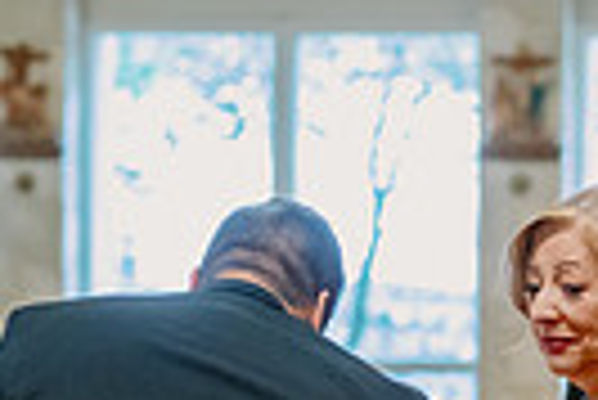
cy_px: 542
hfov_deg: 6.7
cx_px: 728
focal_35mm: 306
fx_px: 5088
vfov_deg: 4.5
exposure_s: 1/320
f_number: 2.8
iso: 2500
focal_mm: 70
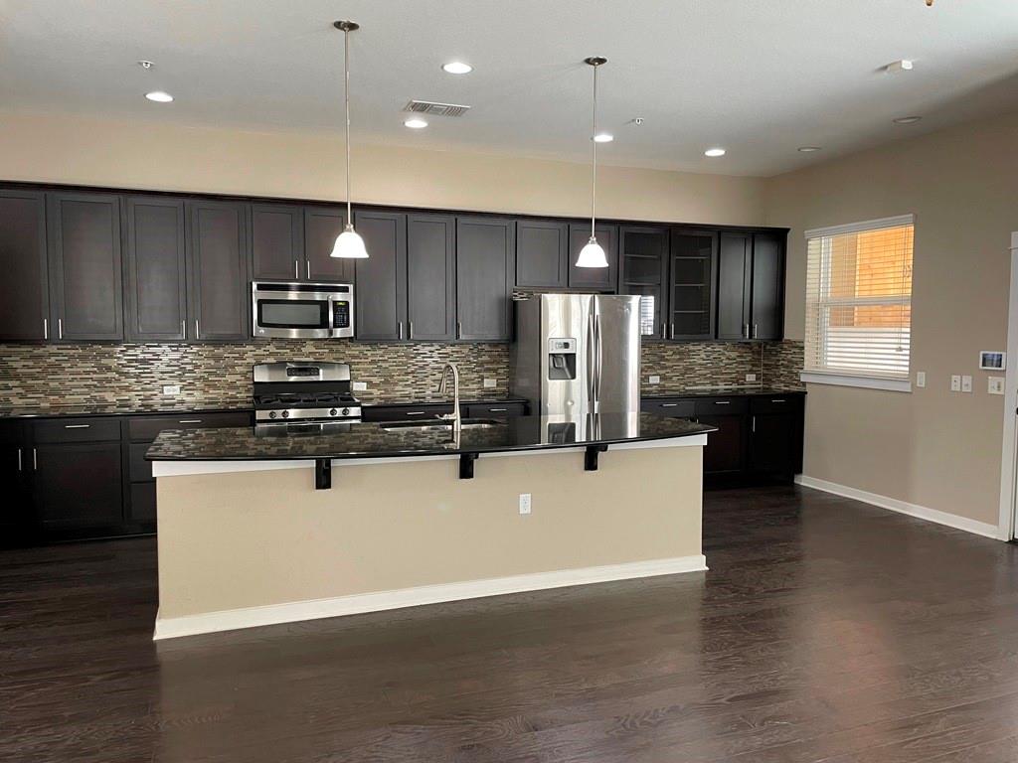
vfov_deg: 53.1
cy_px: 382
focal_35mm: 26
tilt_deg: -3.6
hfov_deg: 67.3
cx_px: 509
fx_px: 765
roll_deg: +0.2
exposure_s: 1/60
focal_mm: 4.2
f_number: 1.6
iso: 125
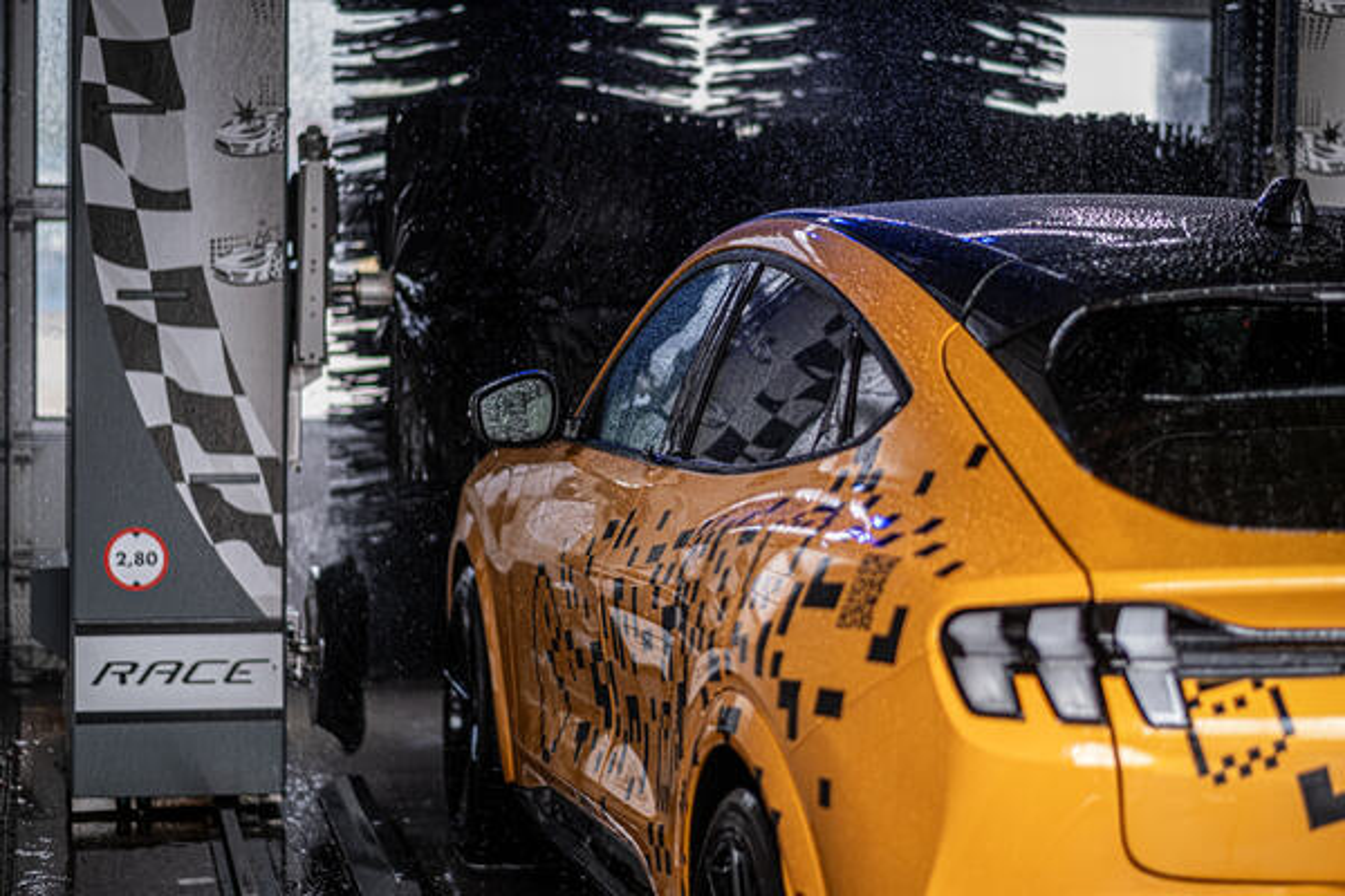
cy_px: 448
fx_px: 3138
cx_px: 672
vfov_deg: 16.3
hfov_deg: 24.2
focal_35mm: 84
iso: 400
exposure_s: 1/1000
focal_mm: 56
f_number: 1.2
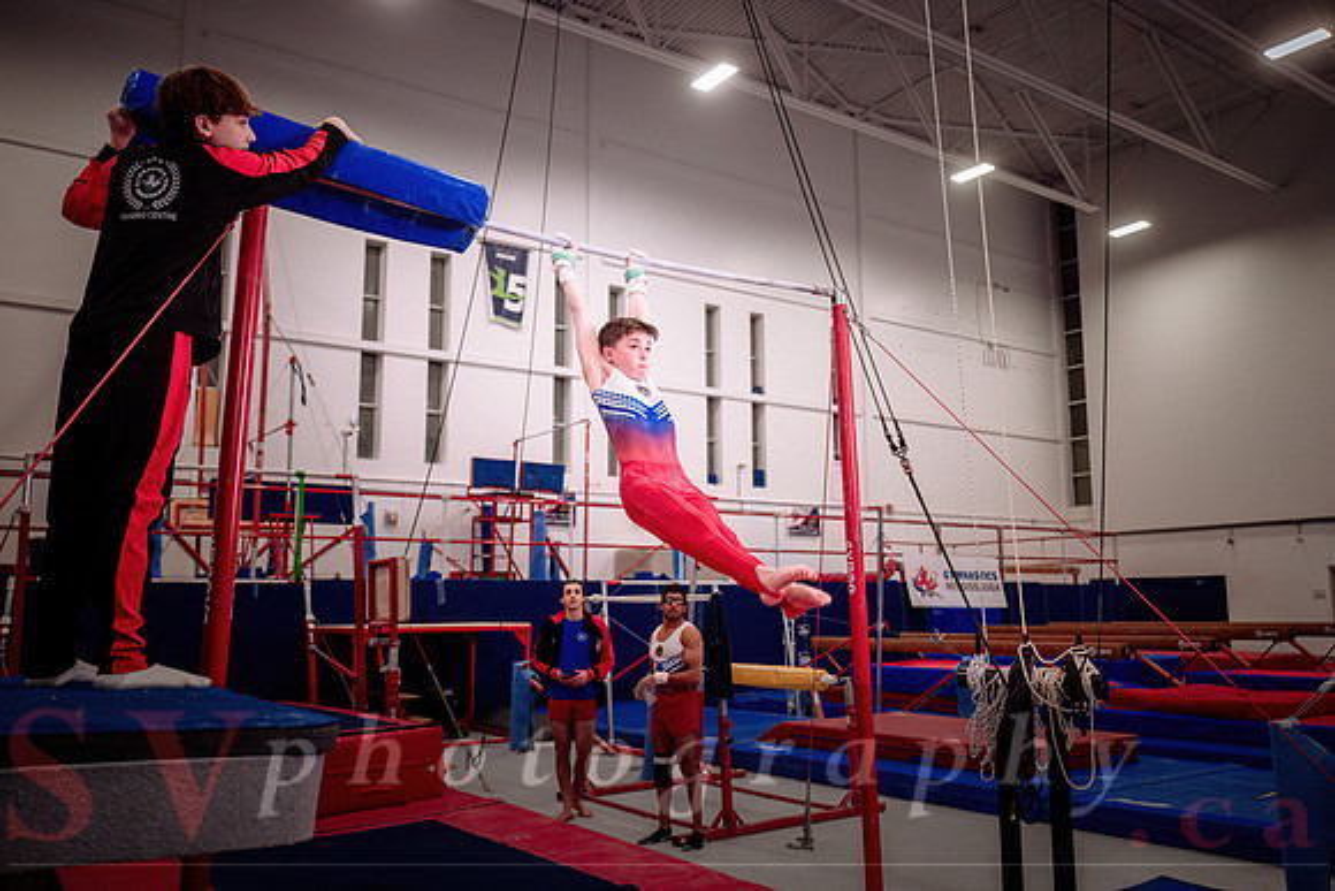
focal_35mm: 30
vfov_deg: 43.8
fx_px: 1109
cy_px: 447
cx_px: 701
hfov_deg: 62.0
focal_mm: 27.5
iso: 1600
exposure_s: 1/1000
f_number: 2.8
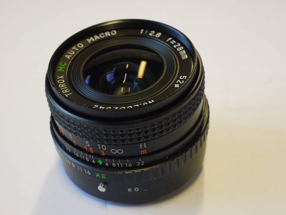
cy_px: 108
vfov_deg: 24.4
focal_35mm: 60
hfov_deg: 32.2
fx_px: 496
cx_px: 143
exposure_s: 1/25
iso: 400
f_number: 8
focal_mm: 30
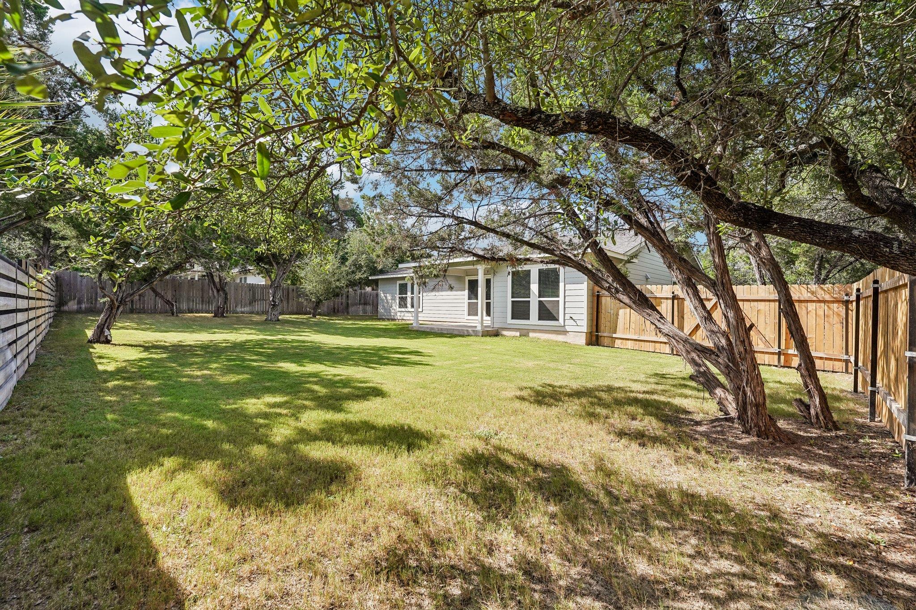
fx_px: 377
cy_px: 305
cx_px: 458
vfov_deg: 78.1
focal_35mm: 15
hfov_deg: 101.2
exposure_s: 1/400
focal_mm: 14.8
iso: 400
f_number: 8
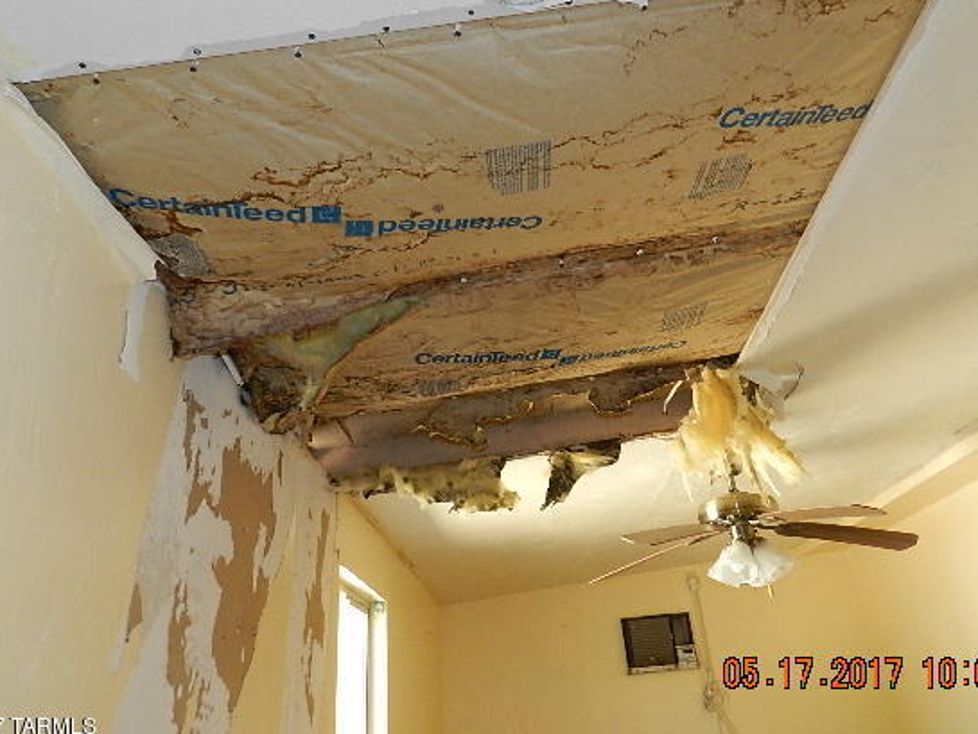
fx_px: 763
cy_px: 332
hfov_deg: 65.3
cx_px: 504
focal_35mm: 27
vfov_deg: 51.3
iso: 400
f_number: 3.4
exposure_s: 1/30
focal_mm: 4
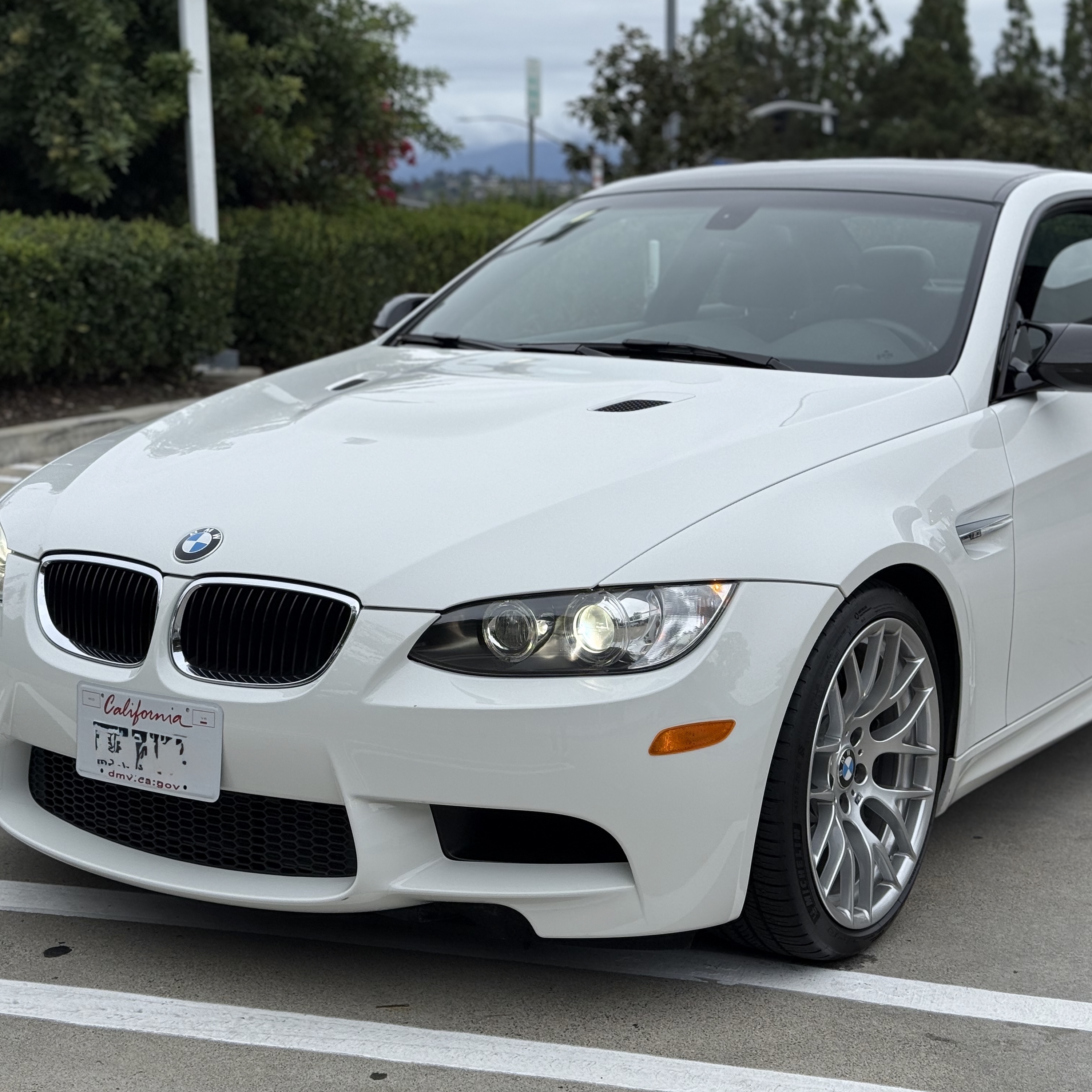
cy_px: 548
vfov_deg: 30.0
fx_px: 2034
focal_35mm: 57
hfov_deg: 30.0
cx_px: 626
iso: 80
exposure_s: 1/1715
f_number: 1.78
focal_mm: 6.76
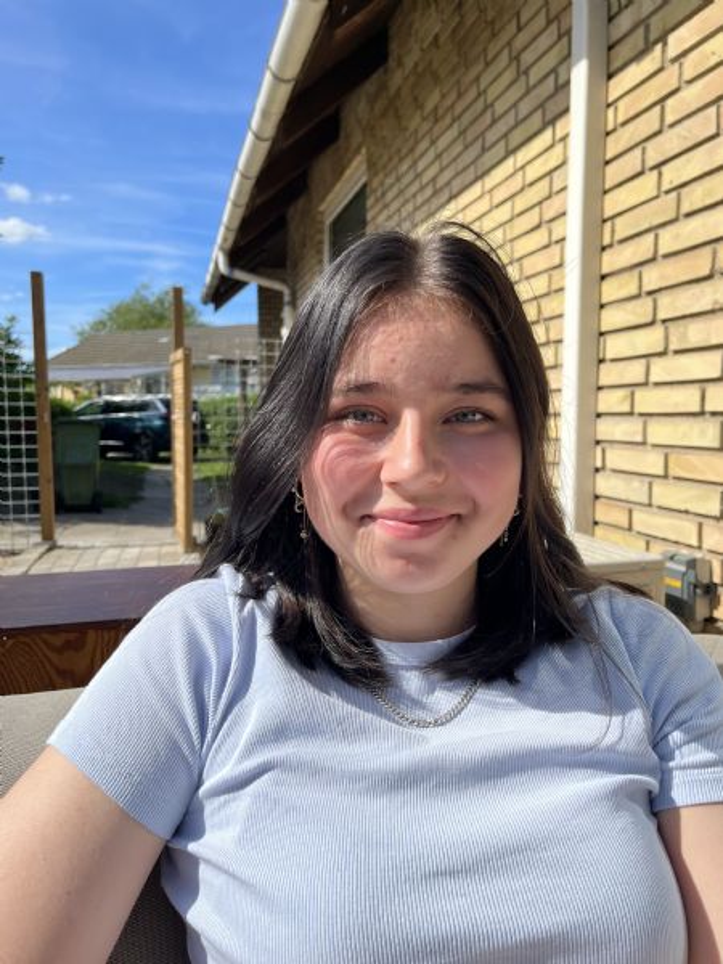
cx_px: 362
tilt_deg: -3.7
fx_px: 724
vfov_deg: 67.3
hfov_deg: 53.1
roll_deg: +2.1
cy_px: 482
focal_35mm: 26
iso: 50
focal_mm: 5.1
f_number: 1.6
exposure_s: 1/2358
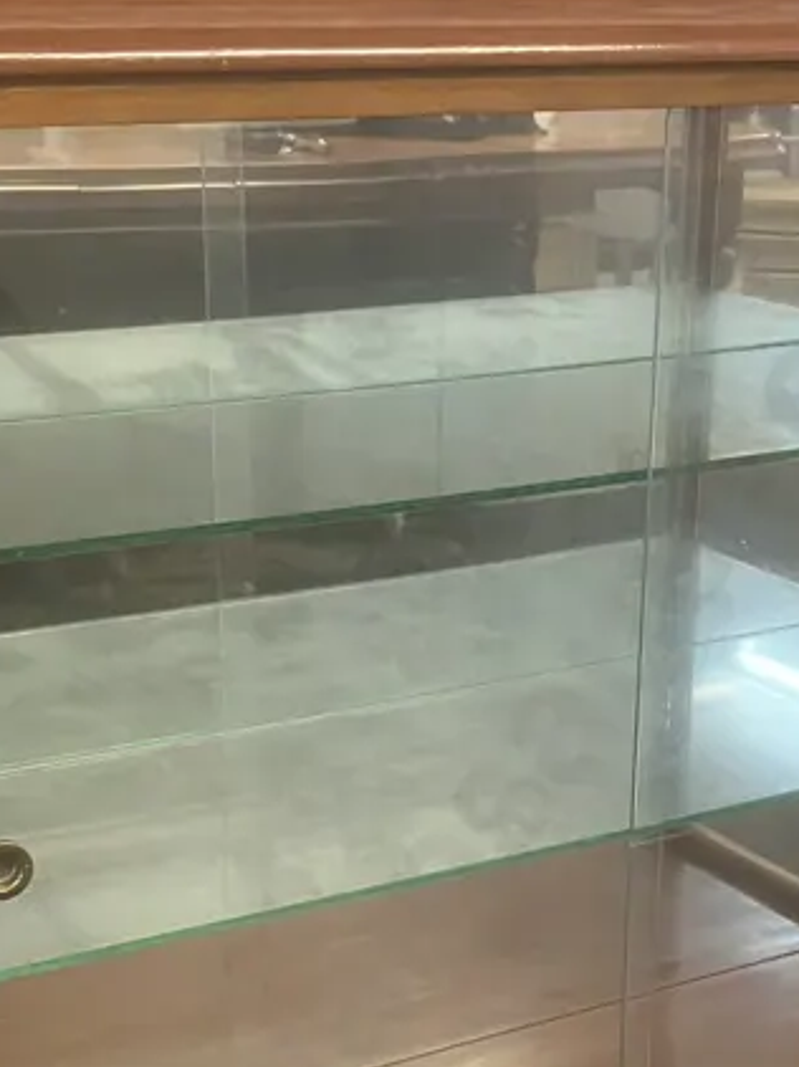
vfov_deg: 28.1
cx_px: 480
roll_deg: -0.7
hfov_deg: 21.6
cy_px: 832
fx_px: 2095
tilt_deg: -21.3
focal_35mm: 68
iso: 250
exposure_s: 1/50
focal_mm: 3.99
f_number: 1.8
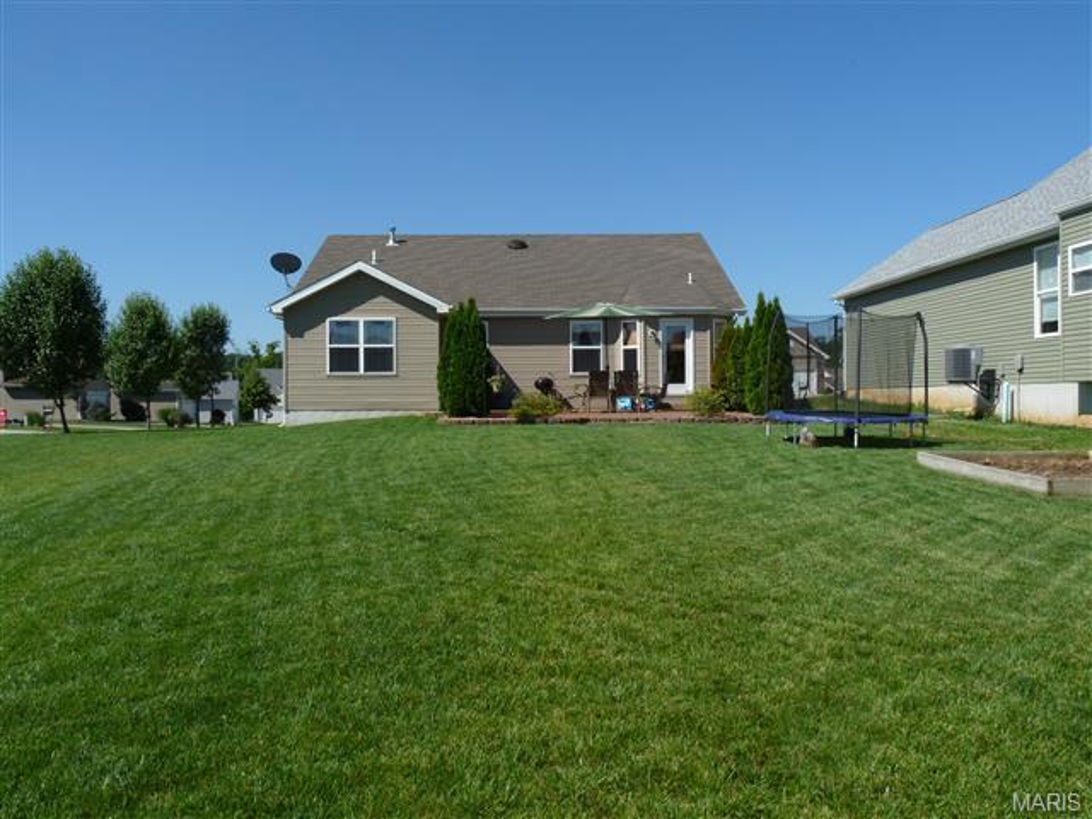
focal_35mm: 29
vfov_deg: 48.2
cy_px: 410
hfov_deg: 61.7
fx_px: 915
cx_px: 546
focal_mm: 5.1
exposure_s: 1/500
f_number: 6.3
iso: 100
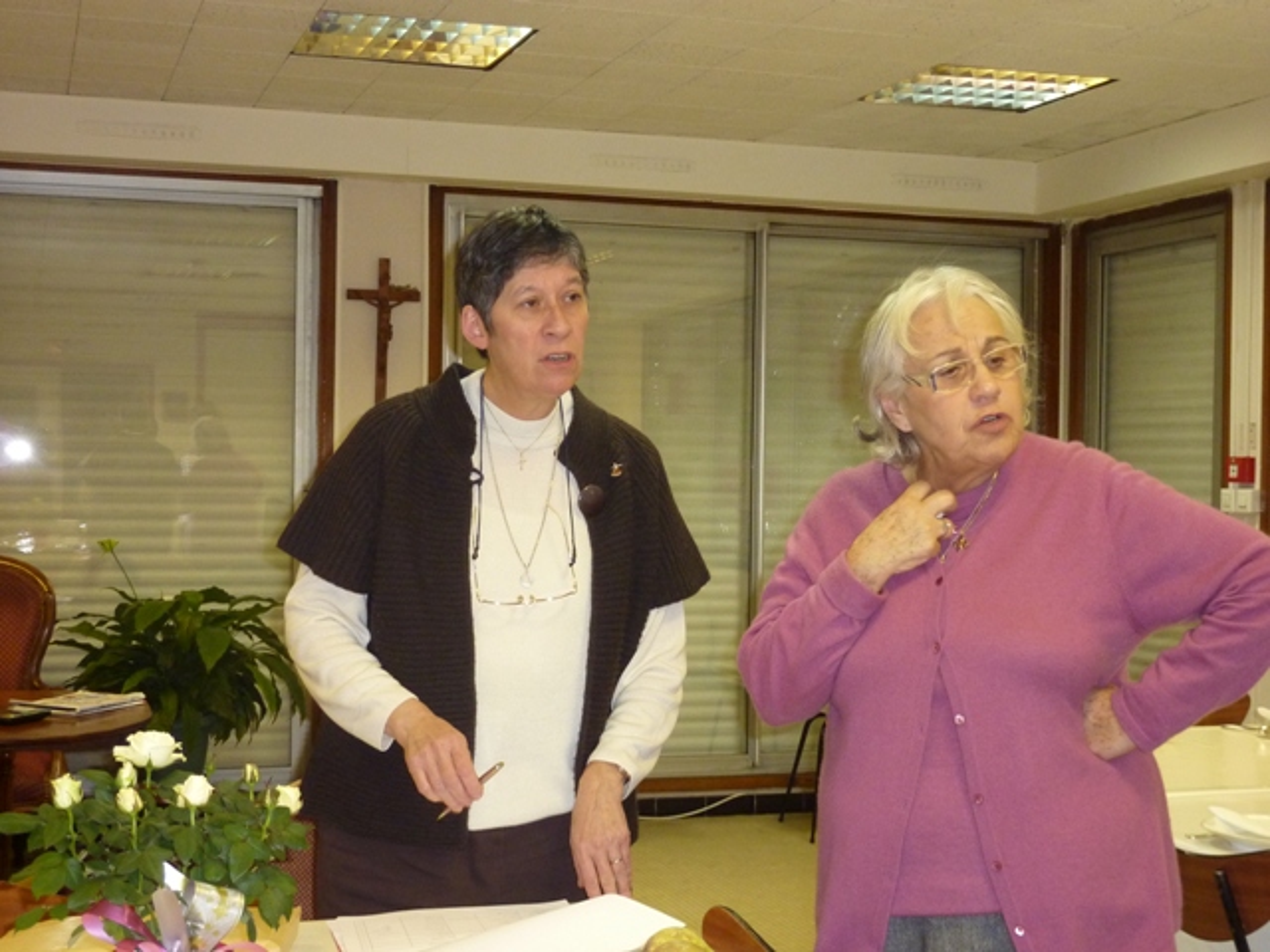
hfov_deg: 36.8
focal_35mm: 52
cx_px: 635
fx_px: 1908
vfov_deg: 28.0
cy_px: 476
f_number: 3.8
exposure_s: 1/30
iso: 320
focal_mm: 8.5
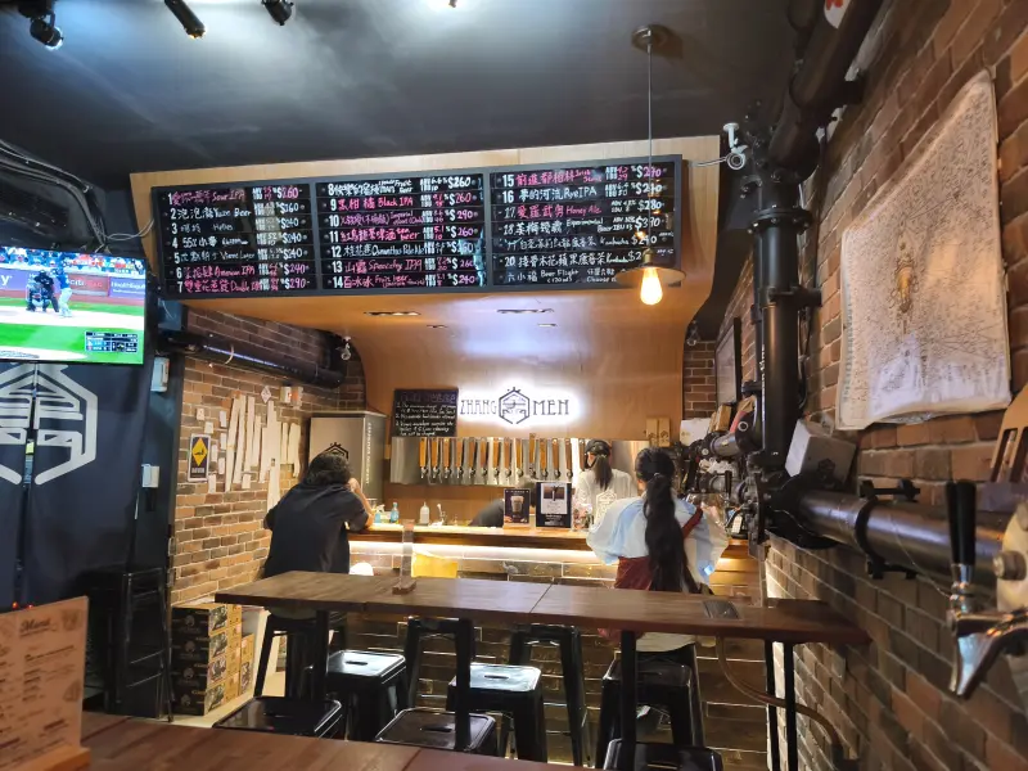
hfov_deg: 73.9
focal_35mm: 23
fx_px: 683
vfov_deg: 58.9
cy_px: 386
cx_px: 514
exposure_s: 1/40
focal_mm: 6.18
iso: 1250
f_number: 1.65
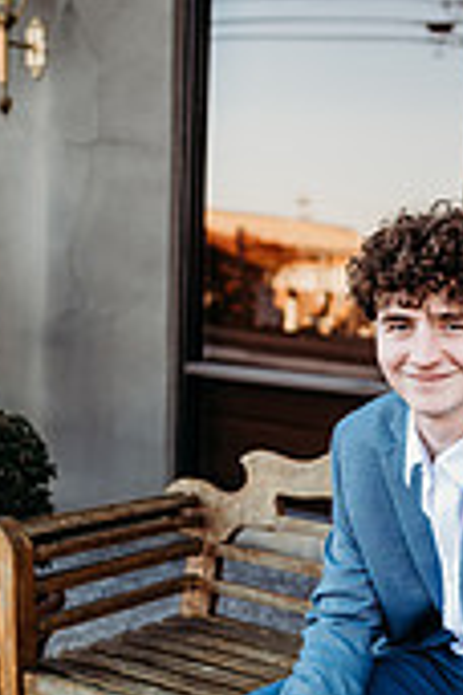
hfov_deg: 21.0
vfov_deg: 31.4
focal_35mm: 63
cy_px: 508
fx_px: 1215
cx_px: 447
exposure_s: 1/320
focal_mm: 24
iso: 160
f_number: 2
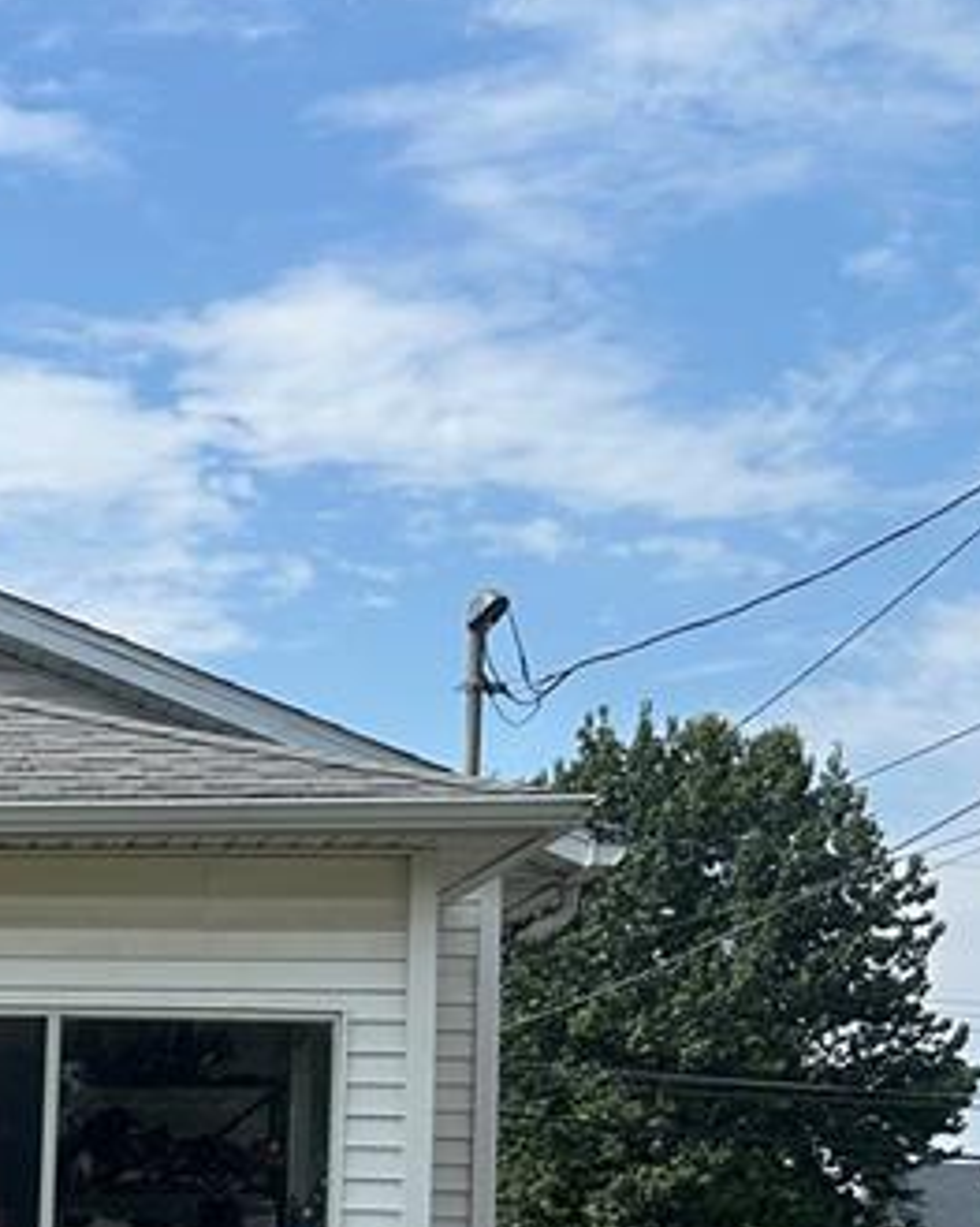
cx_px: -518
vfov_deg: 23.0
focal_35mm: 79
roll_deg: -2.4
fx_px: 2865
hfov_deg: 17.4
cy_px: 1283
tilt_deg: +2.0
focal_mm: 5.7
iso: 50
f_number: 1.5
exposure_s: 1/3968
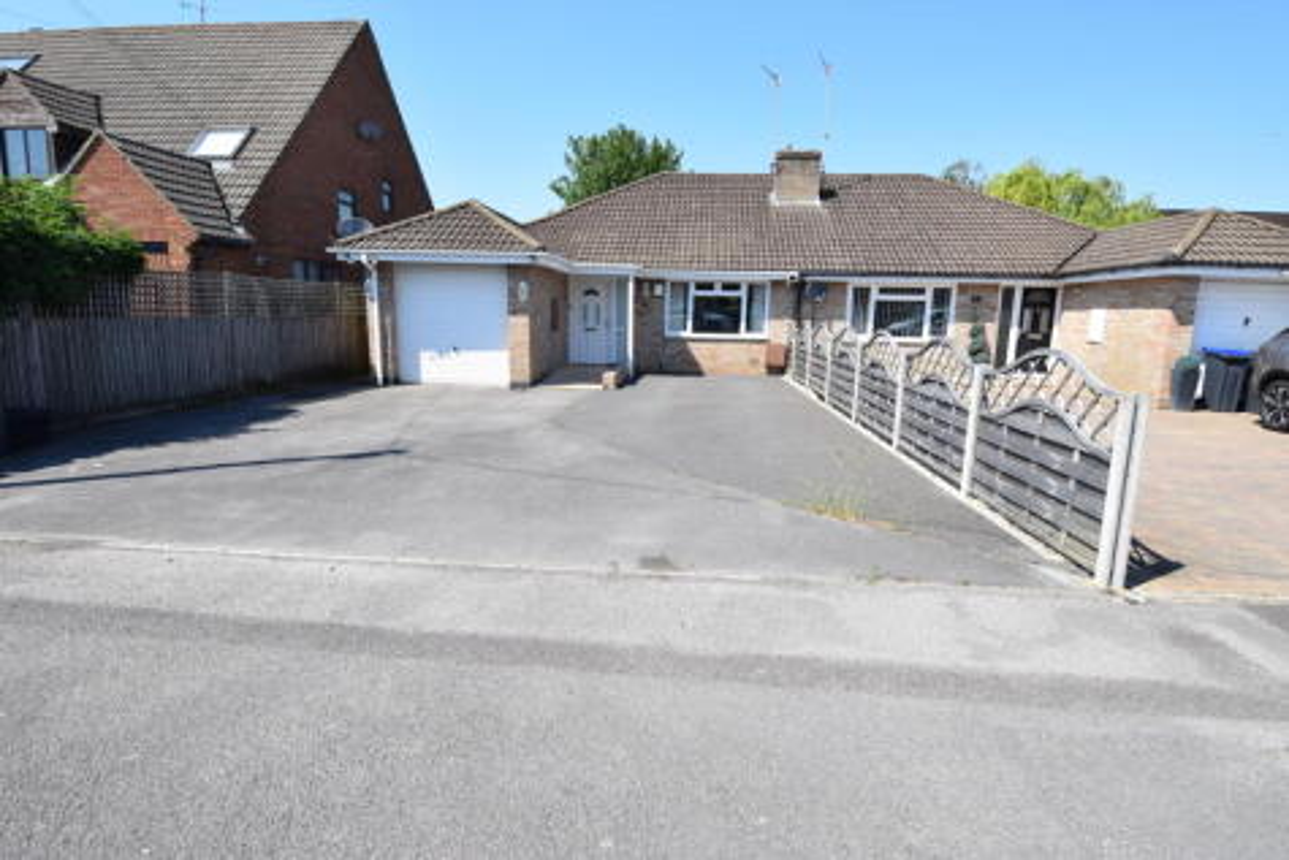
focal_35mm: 18
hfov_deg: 90.0
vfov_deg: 67.4
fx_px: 645
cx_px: 644
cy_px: 430
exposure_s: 1/320
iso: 200
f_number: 9
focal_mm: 12
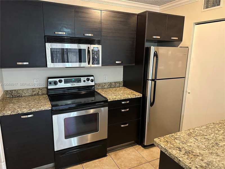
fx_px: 156
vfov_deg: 56.8
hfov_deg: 71.6
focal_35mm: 24
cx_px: 112
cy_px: 84
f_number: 1.78
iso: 1000
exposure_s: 1/60
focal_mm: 6.86
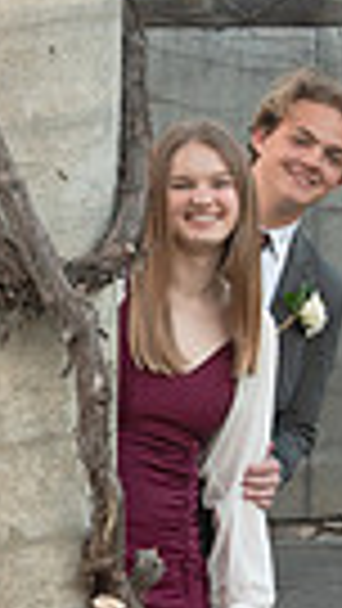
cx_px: 0
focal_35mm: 133
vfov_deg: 16.1
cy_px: 441
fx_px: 2143
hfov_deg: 9.1
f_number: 5.6
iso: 640
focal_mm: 38
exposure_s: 1/125
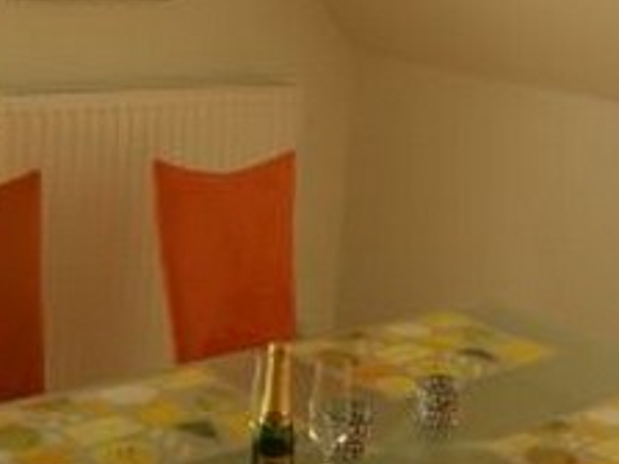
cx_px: 340
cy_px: 76
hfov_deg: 28.5
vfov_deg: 21.3
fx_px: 1216
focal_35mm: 68
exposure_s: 1/500
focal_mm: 7.9
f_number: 2.8
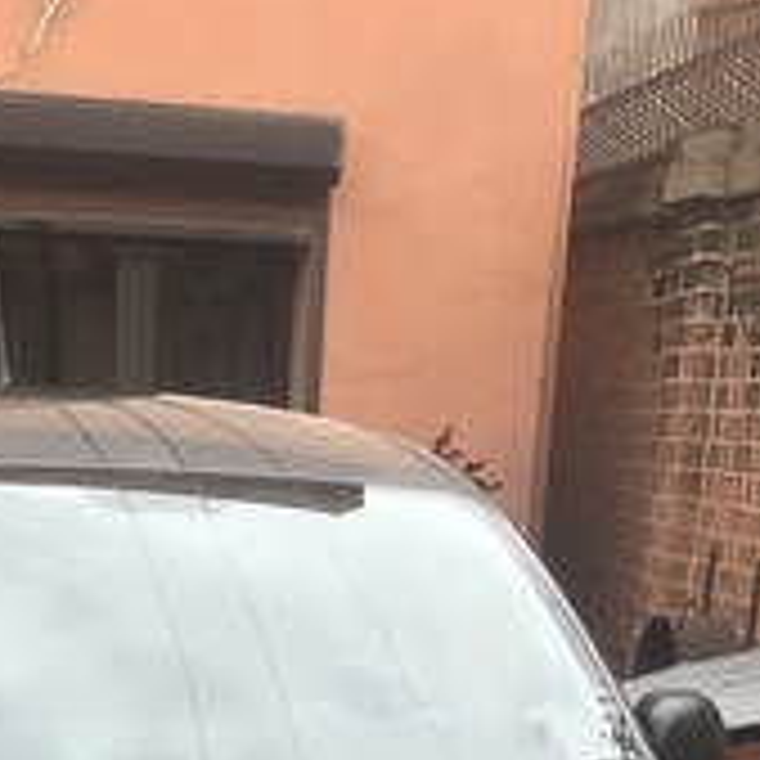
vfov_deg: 17.6
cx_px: 189
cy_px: 1151
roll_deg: -0.6
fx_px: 2186
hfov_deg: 19.6
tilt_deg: -15.4
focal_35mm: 88
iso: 20
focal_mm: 3.99
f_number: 1.8
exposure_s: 1/602
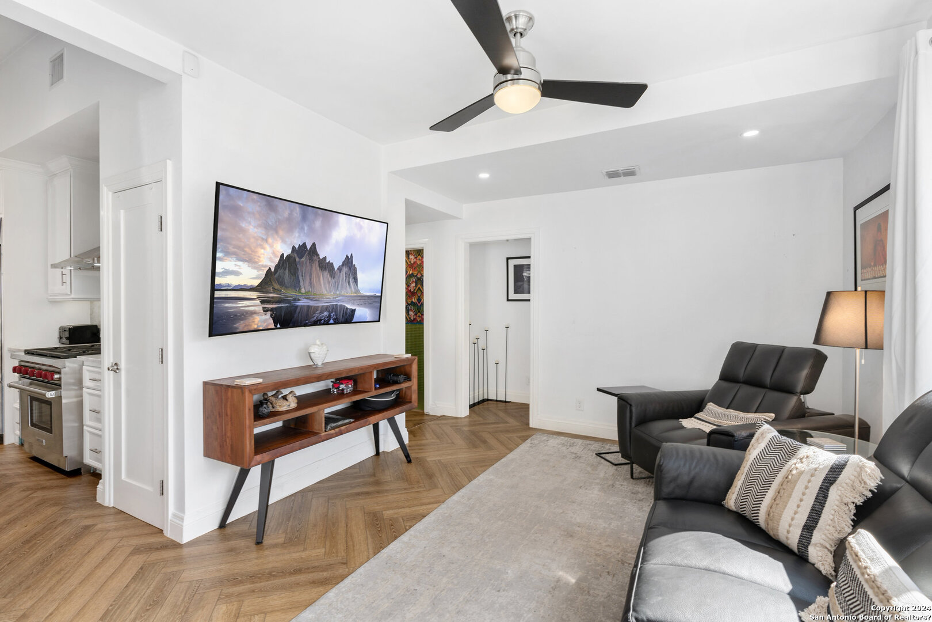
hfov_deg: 96.7
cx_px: 466
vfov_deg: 73.7
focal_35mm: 16
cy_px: 311
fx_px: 414
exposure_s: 1/6
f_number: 7.1
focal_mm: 16
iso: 200
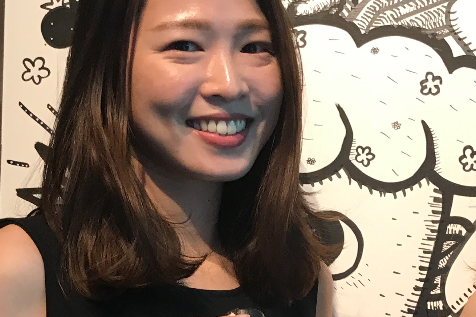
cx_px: 371
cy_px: 283
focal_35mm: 76
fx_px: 1005
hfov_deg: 26.2
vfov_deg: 17.7
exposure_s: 1/24
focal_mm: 3.99
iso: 40
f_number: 1.8
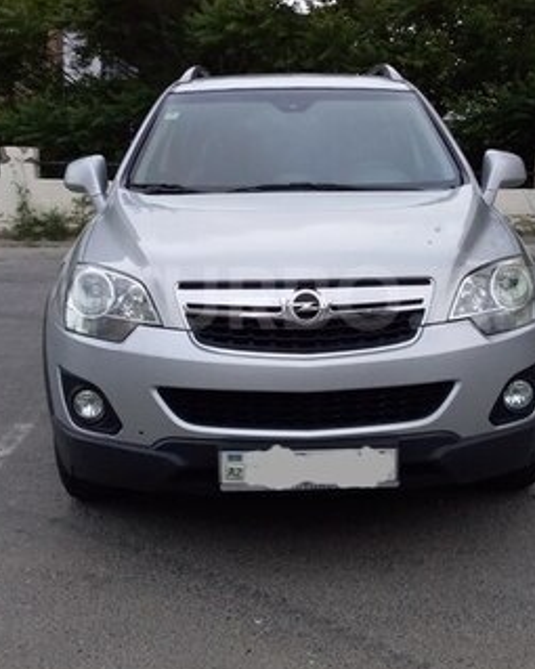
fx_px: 931
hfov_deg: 32.0
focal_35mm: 47
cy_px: 298
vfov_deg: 39.5
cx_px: 327
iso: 80
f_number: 2.2
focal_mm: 3.3
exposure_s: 1/50
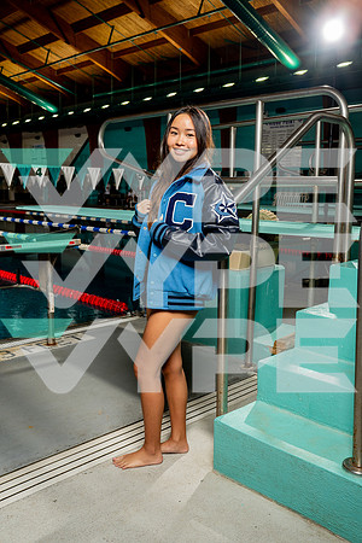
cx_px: 181
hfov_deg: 40.0
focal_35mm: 33
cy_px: 272
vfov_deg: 57.2
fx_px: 498
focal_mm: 33
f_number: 5.6
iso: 640
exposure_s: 1/250
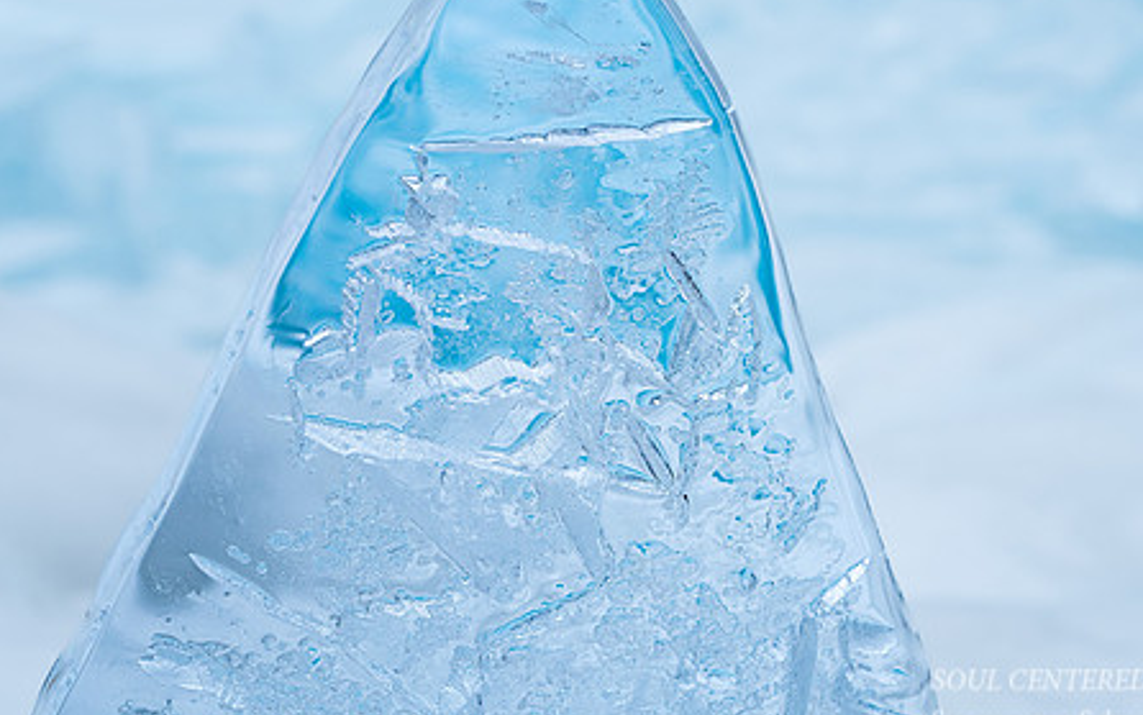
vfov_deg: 16.9
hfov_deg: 26.8
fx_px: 2399
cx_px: 597
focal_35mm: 77
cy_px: 232
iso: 320
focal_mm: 55
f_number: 6.3
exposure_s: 1/640
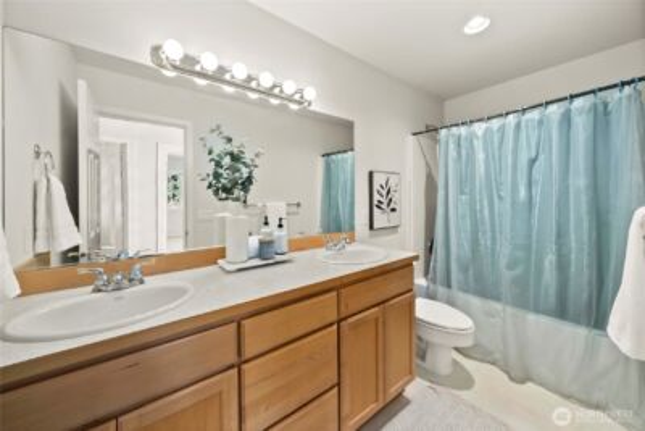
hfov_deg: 112.6
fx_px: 215
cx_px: 322
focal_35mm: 12
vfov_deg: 90.1
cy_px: 216
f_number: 7.1
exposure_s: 1/10
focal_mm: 12
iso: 1000
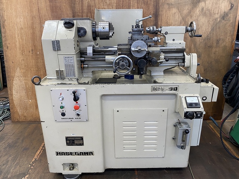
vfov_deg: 53.1
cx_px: 120
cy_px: 90
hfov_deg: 67.3
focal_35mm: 26
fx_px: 180
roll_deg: +0.9
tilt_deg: -20.6
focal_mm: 4.25
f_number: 1.8
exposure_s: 1/60
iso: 125
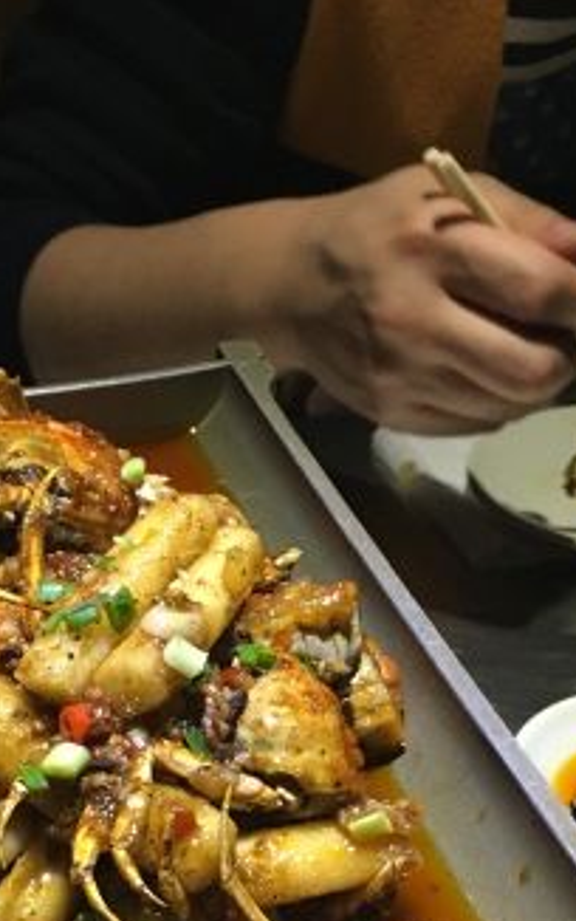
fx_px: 1656
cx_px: 272
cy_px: 845
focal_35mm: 66
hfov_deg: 19.7
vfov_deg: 29.6
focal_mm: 4.15
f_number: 2.2
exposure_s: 1/33
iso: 200
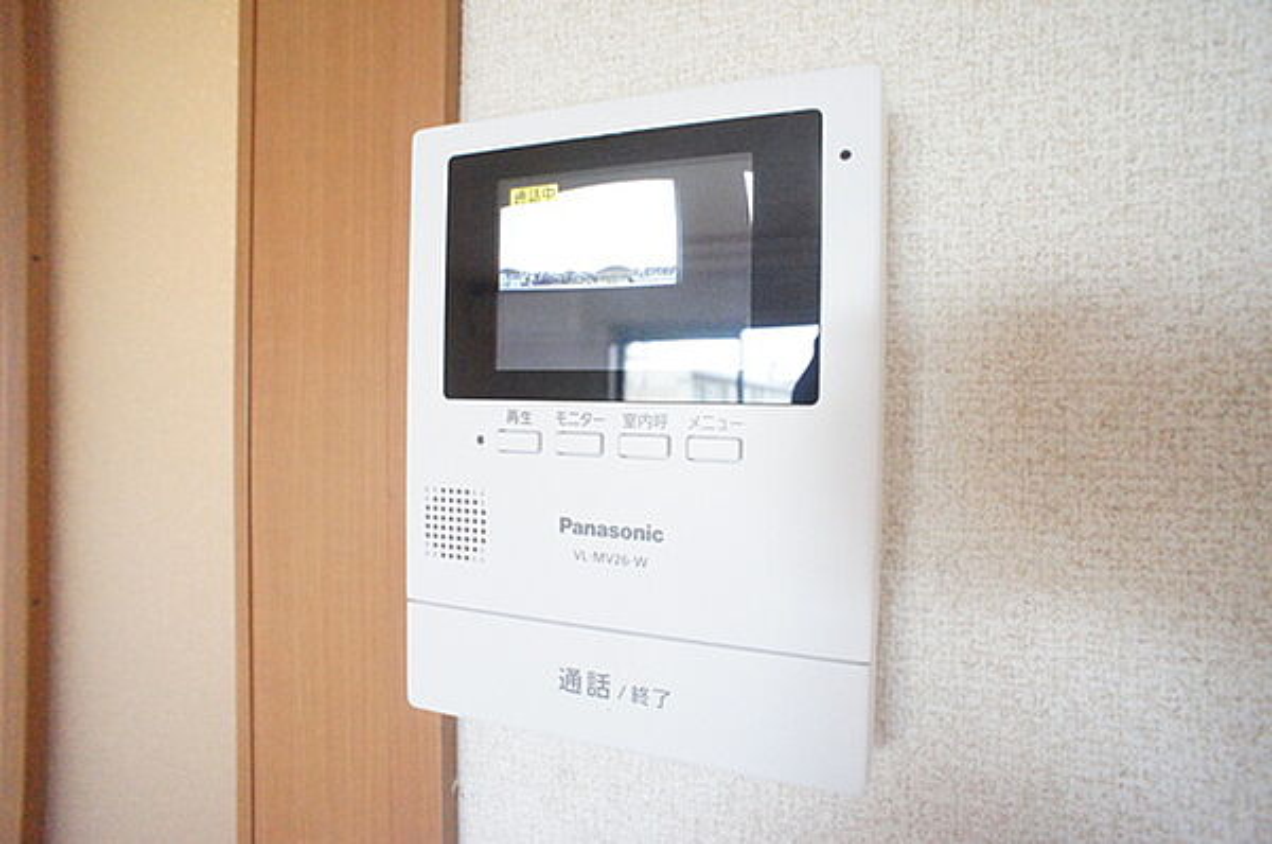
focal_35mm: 24
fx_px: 847
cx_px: 636
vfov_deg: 53.0
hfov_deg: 73.8
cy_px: 422
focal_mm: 16
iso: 6400
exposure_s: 1/80
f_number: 5
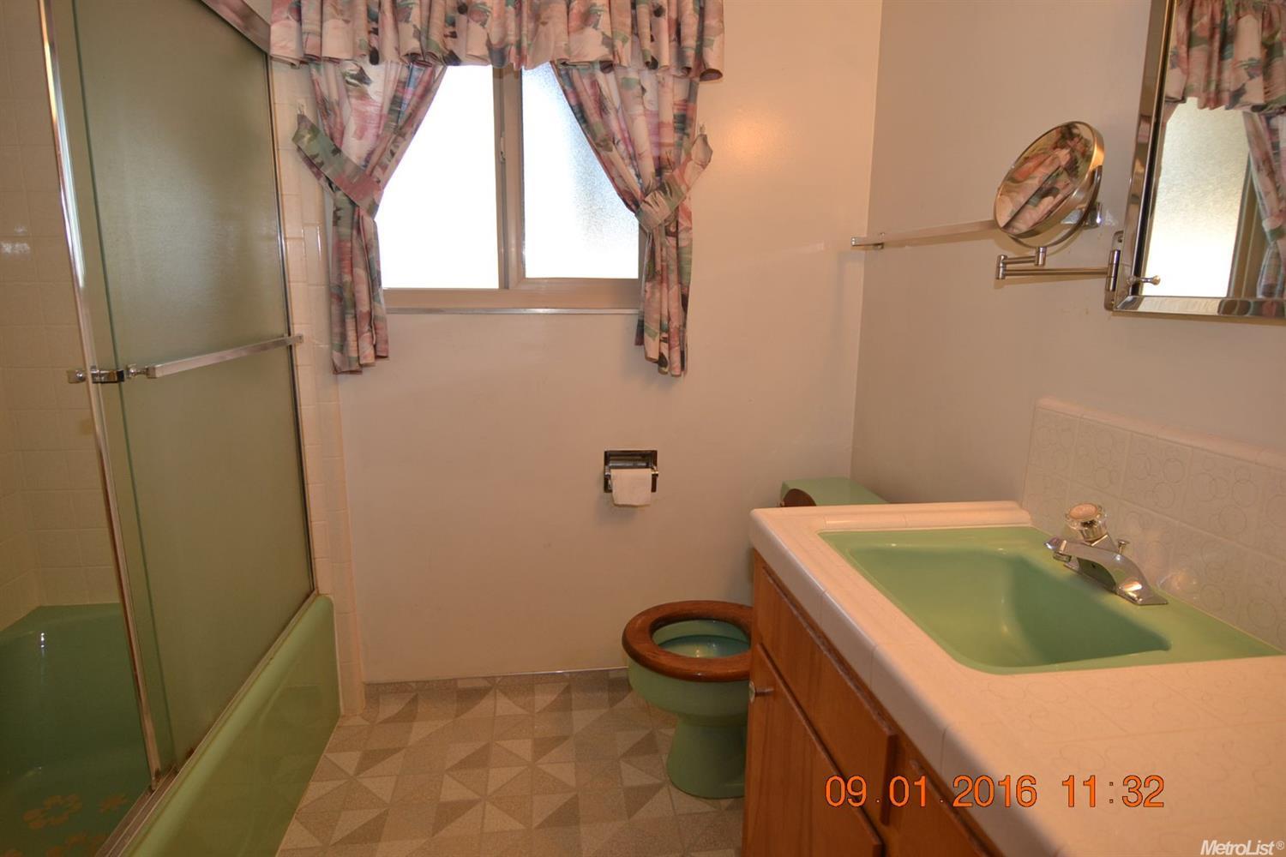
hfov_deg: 90.0
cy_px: 428
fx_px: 643
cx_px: 643
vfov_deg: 67.4
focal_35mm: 18
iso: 400
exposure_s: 1/60
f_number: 4
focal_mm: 12
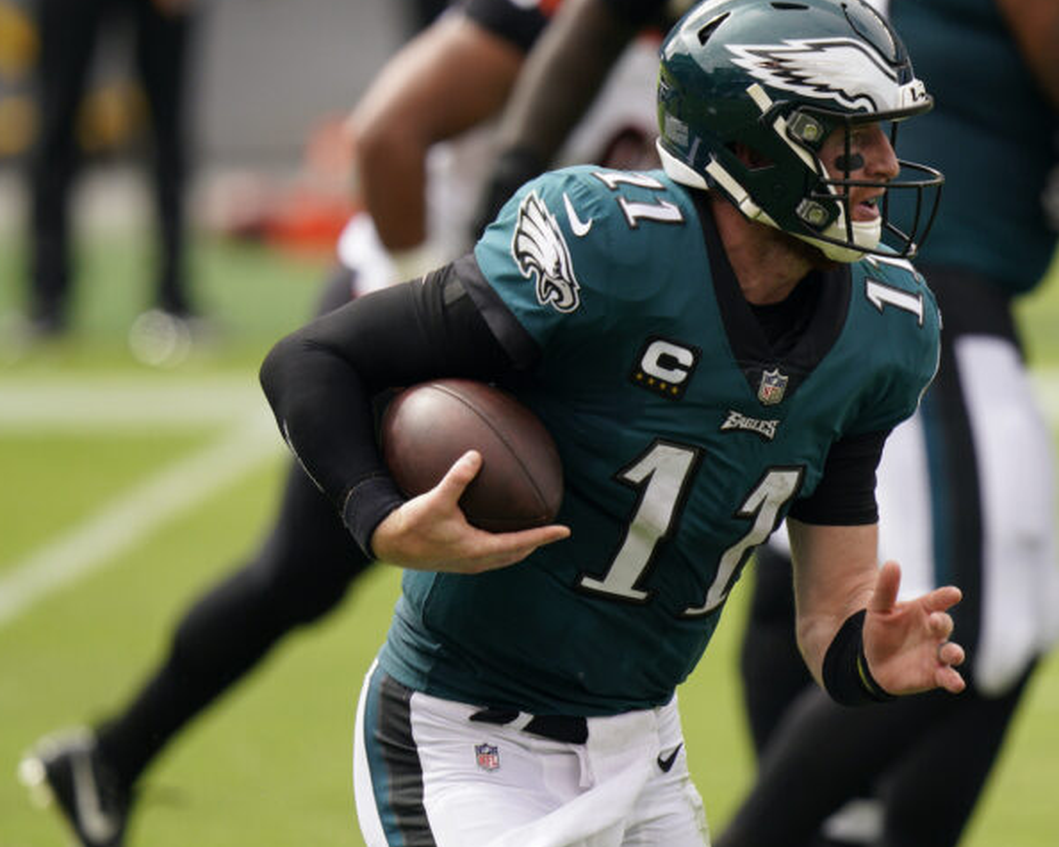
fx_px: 28391
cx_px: 902
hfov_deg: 2.1
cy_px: 497
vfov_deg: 1.7
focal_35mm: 906
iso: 800
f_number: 4
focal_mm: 560
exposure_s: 1/3200
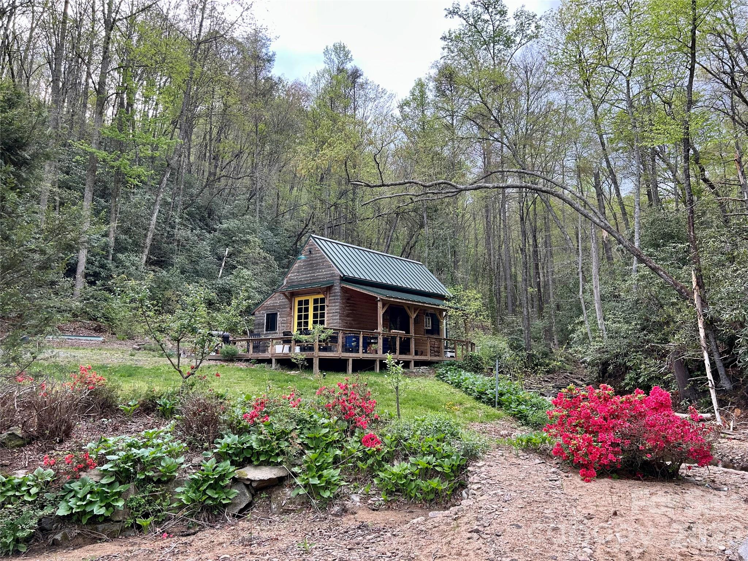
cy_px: 280
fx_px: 562
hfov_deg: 67.3
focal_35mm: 26
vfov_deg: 53.1
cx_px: 374
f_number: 1.5
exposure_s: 1/193
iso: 40
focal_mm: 5.7
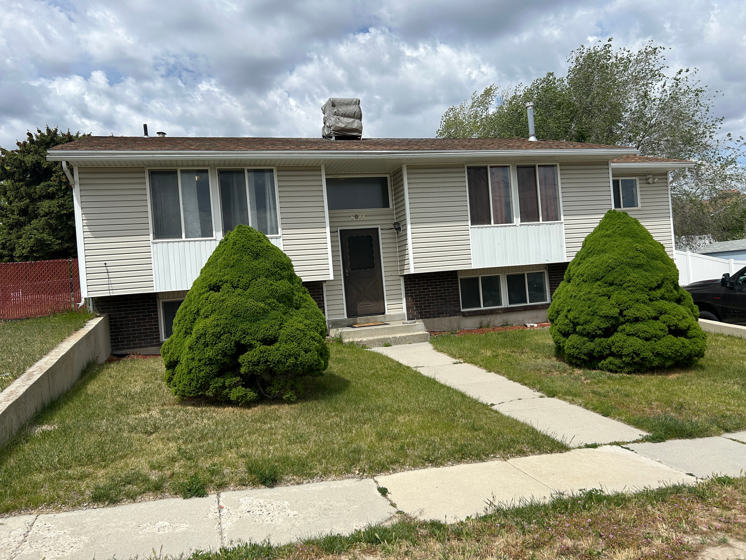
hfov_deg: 67.3
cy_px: 280
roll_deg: +4.9
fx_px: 560
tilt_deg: +0.5
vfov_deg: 53.1
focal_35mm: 26
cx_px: 373
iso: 50
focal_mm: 5.7
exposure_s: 1/5587
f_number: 1.5
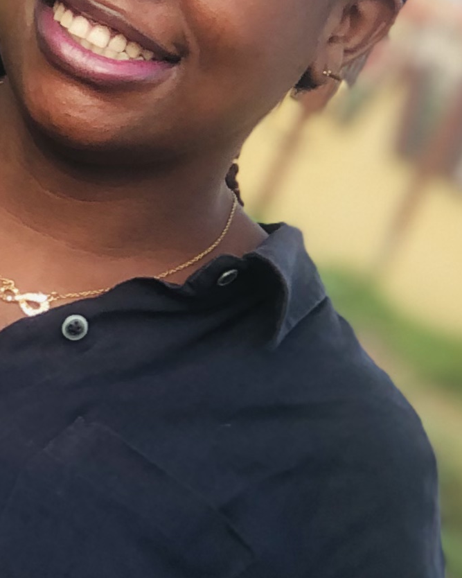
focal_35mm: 269
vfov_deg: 7.2
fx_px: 4599
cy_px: 240
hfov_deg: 5.7
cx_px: -40
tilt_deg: -3.8
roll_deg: -26.0
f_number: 2.8
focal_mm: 6.6
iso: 20
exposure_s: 1/120
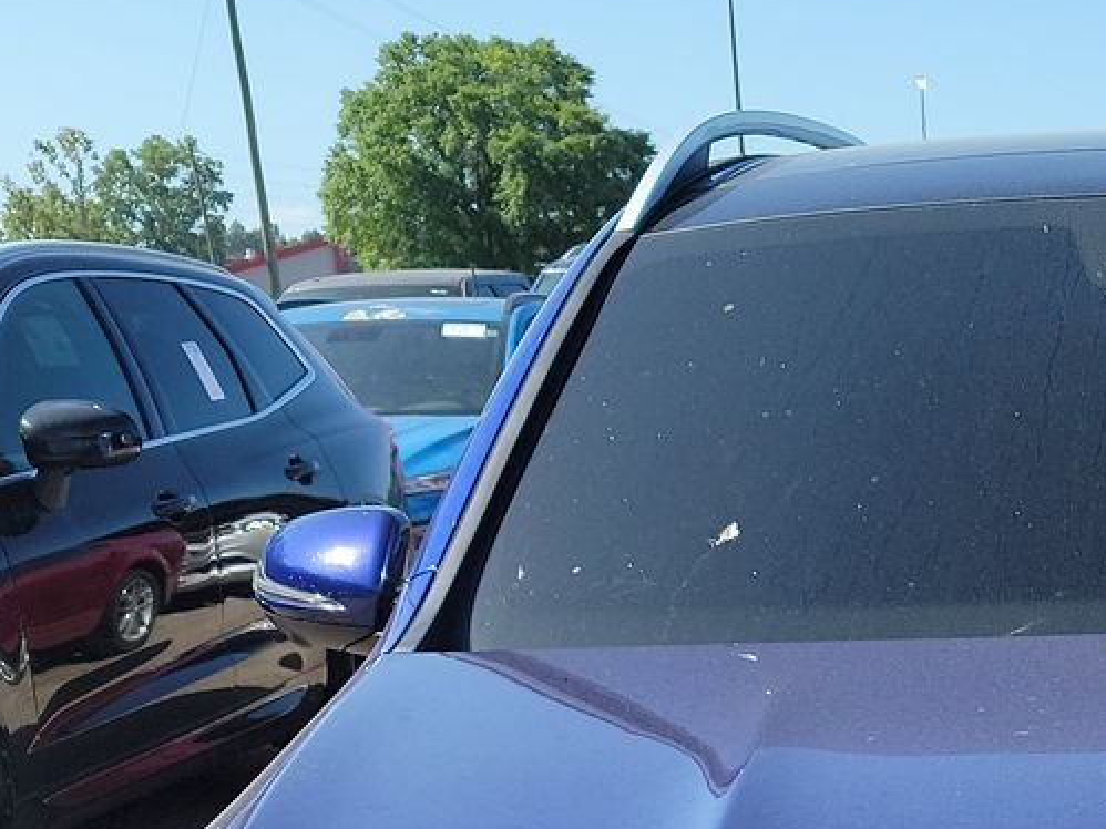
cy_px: 1137
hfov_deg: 24.1
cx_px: 1135
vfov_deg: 17.7
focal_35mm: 77
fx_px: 2460
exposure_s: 1/516
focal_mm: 6.7
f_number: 1.8
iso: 50
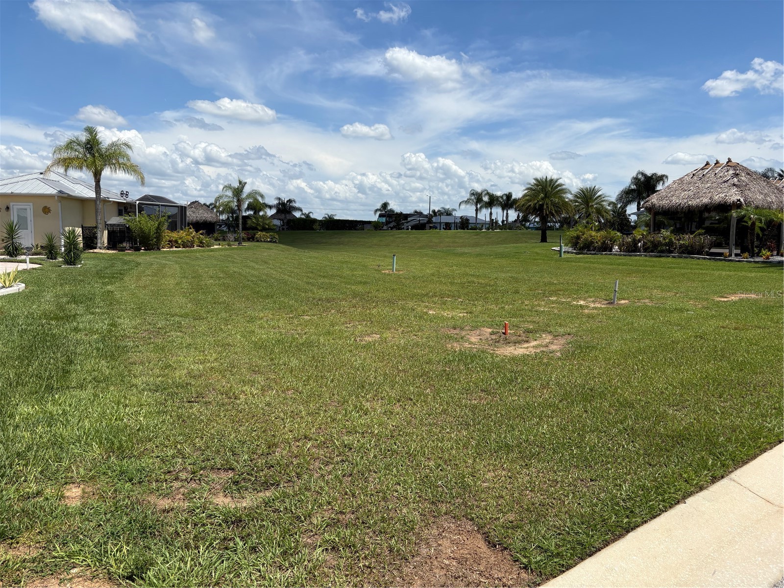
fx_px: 589
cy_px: 294
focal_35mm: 26
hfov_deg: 67.3
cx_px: 392
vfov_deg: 53.1
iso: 50
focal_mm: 5.96
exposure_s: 1/6329
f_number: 1.6
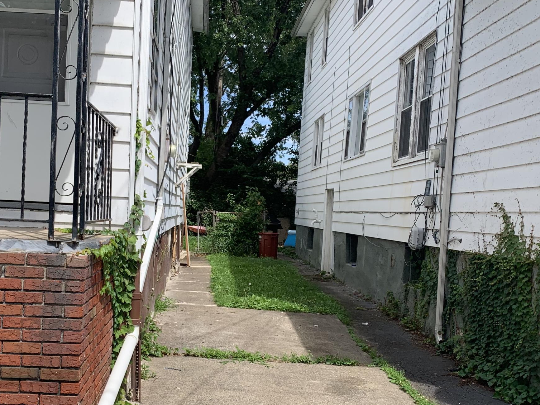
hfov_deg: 41.9
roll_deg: -0.8
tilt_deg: +1.4
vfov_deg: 32.1
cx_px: 222
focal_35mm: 45
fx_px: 702
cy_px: 248
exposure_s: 1/1718
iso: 25
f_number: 1.8
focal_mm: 4.25
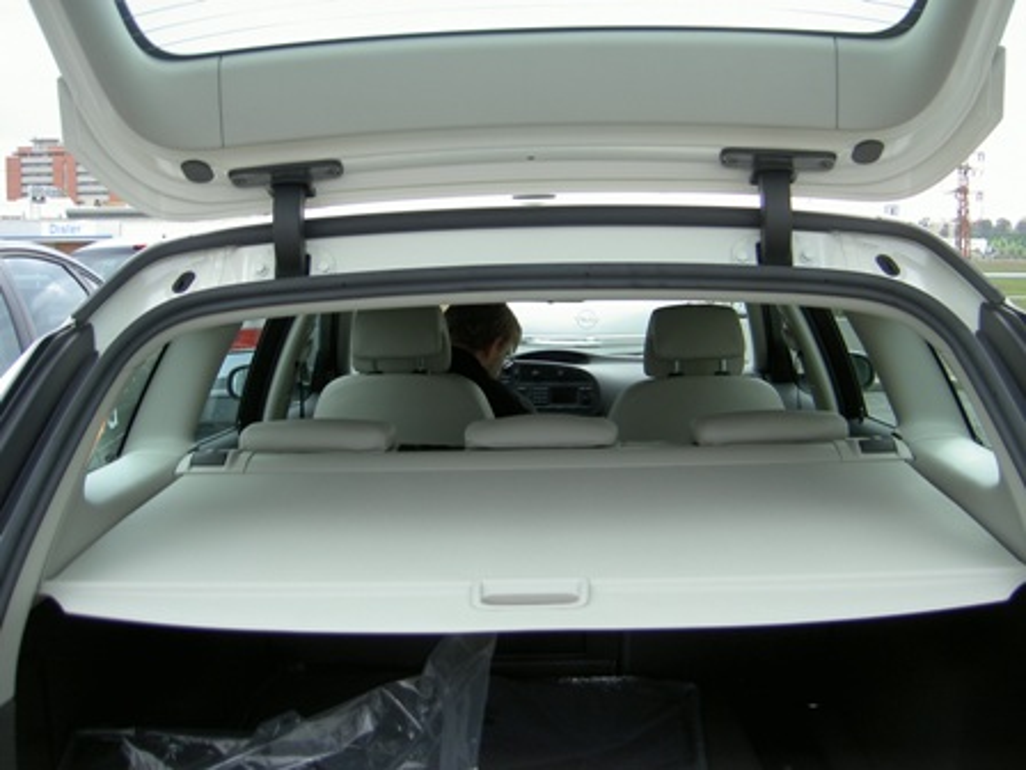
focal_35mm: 39
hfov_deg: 47.9
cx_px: 513
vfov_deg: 36.8
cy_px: 385
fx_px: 1156
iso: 100
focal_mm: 8
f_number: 2.8
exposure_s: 1/185
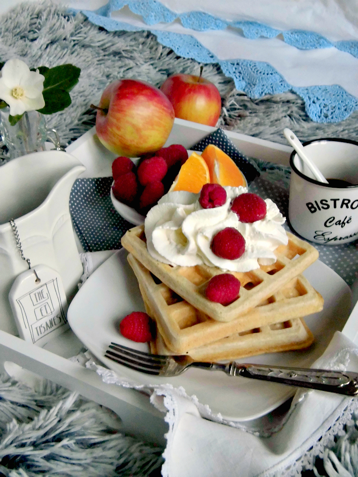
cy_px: 238
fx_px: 648
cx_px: 179
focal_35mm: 47
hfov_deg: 30.9
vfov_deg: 40.4
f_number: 3.4
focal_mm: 8.3
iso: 400
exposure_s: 1/10
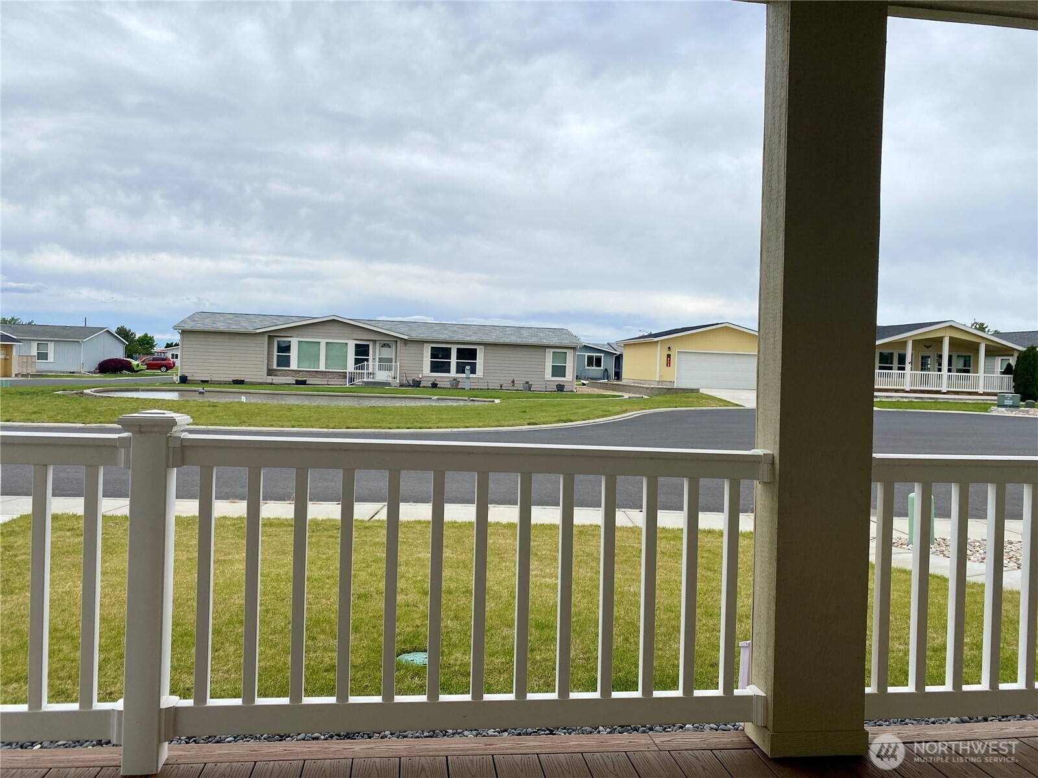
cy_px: 389
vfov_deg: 53.1
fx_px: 780
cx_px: 519
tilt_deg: -0.8
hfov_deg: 67.3
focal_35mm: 26
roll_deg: -2.0
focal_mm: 4.25
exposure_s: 1/3401
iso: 32
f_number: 1.8
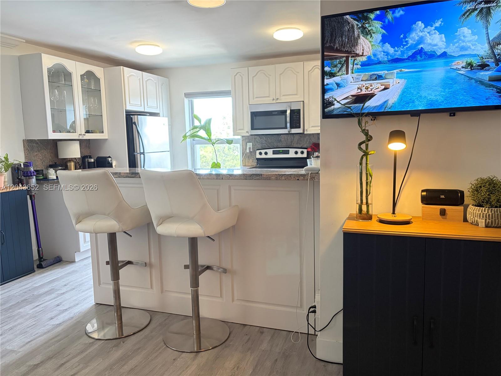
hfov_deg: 67.3
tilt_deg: -7.1
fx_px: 376
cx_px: 250
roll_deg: +1.0
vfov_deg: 53.1
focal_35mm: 26
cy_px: 188
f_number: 1.6
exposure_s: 1/60
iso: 320
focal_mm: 5.96
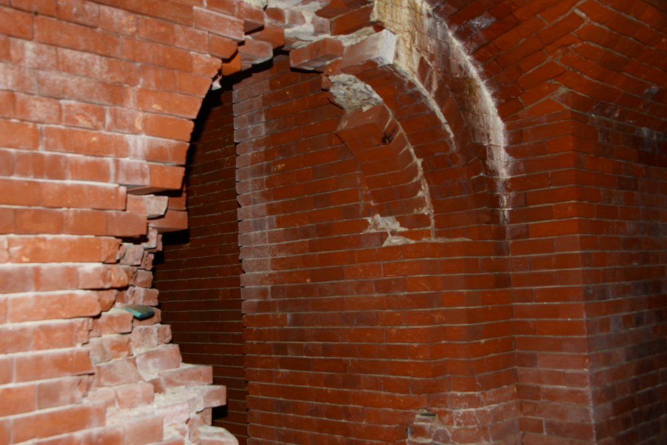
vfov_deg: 33.4
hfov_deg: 48.5
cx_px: 334
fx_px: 741
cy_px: 222
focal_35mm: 40
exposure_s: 1/250
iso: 200
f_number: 8
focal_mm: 40
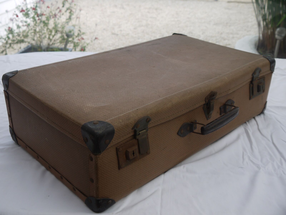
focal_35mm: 42
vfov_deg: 34.3
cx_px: 143
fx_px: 347
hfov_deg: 44.8
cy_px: 108
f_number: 5
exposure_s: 1/125
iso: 100
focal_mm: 21
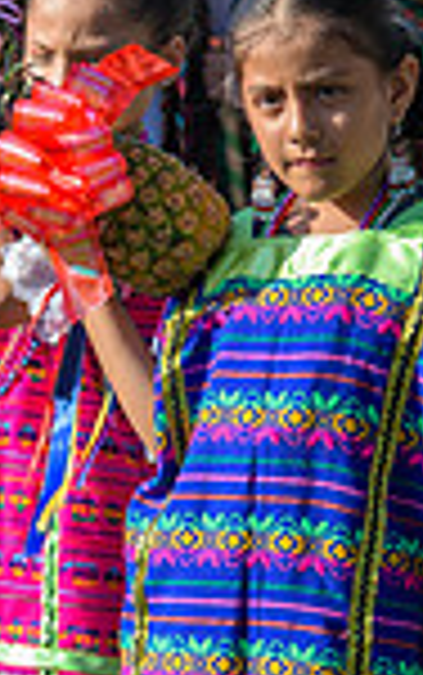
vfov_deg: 6.3
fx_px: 6167
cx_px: -140
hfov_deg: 3.9
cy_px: 376
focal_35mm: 335
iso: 64
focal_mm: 85
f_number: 4
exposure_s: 1/200
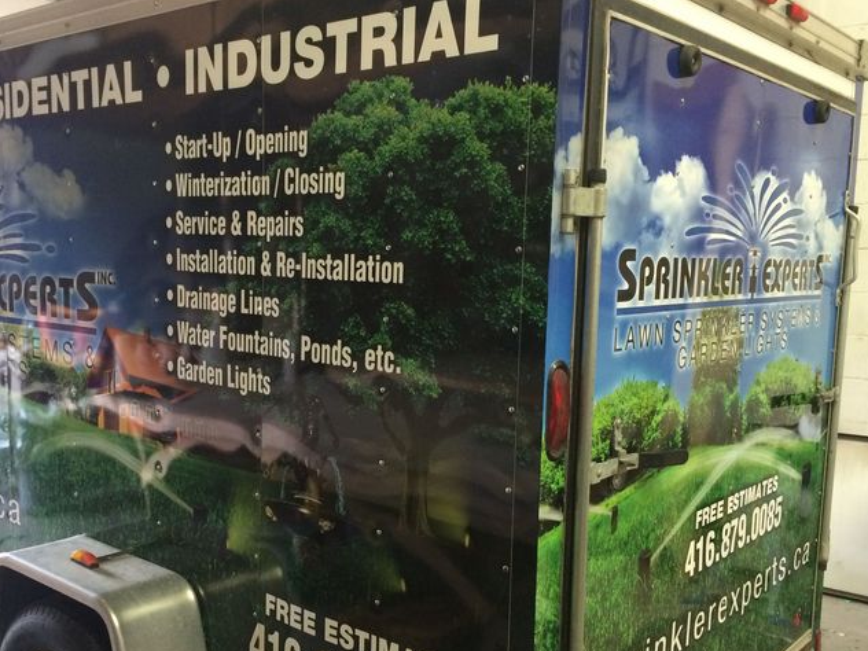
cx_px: 372
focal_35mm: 38
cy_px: 367
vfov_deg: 37.7
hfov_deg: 48.8
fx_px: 953
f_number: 2.2
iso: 200
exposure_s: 1/30
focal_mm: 4.12
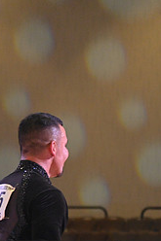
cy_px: 273
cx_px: 74
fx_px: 1888
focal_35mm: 281
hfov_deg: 4.9
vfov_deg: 7.3
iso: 2500
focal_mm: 120
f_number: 4
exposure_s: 1/400
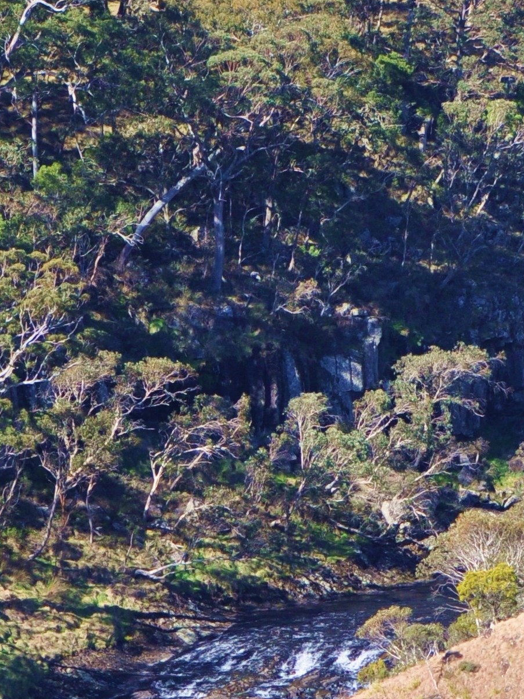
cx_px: 548
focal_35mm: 360
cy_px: 778
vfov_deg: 5.5
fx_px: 7265
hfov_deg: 4.1
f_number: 5
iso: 400
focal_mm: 70
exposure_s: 1/1250
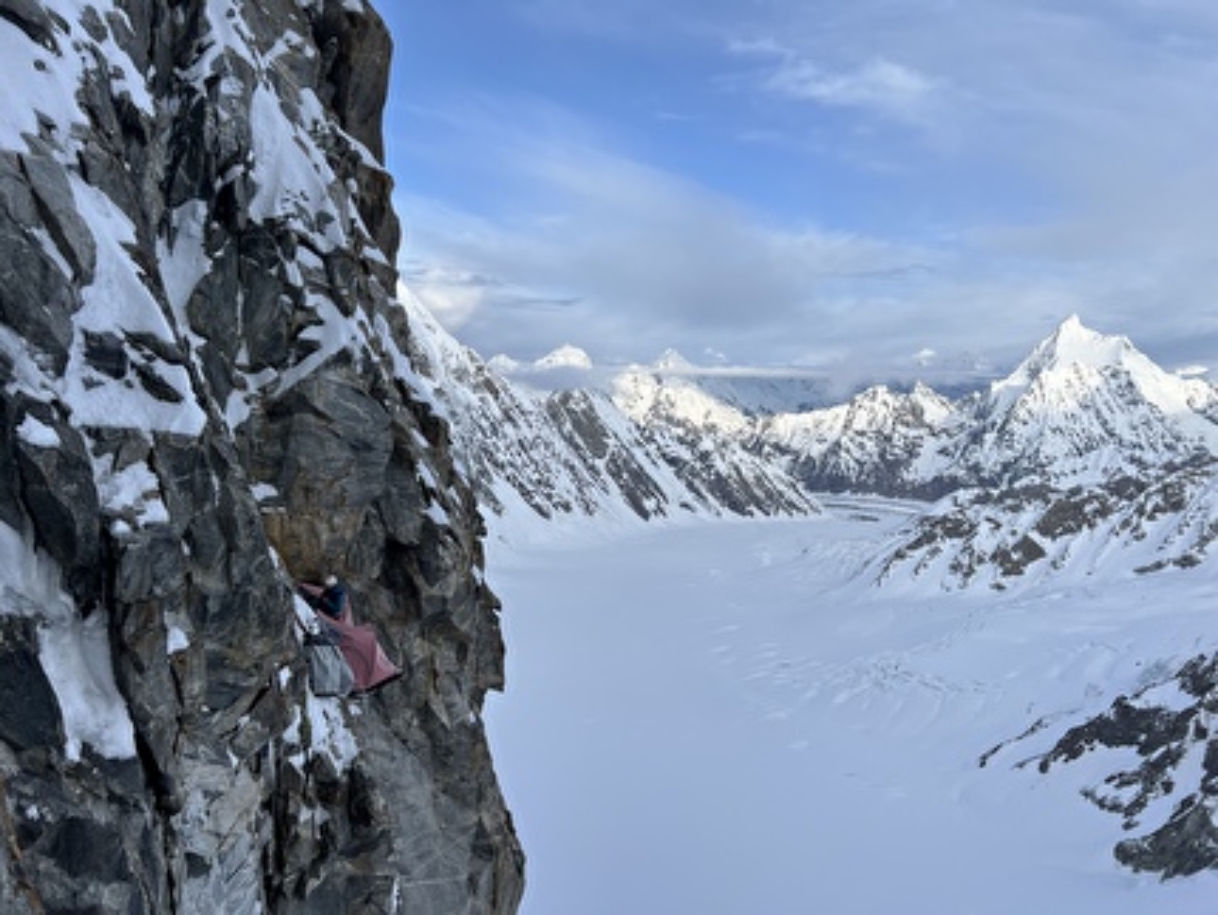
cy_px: 458
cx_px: 609
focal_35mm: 26
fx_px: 915
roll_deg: -1.5
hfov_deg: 67.3
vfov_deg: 53.1
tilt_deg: -6.5
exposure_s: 1/2457
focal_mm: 5.7
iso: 50
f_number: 1.5
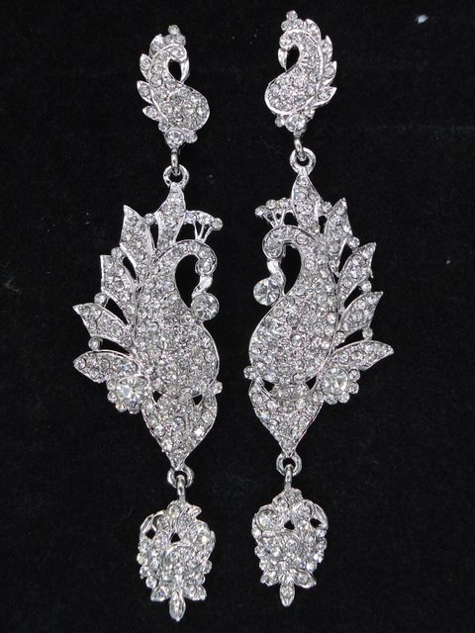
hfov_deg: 38.7
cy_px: 316
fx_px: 677
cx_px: 238
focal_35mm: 37
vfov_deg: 50.1
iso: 80
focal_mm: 6.7
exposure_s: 1/40
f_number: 3.2
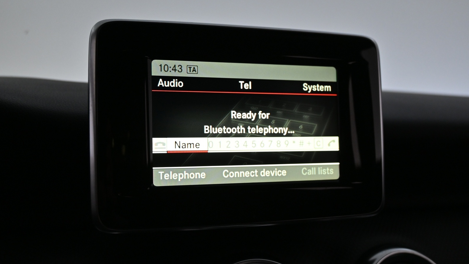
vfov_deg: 26.9
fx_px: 550
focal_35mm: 44
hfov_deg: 46.1
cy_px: 125
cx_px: 239
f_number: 4.5
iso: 800
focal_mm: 27.5
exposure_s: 1/60
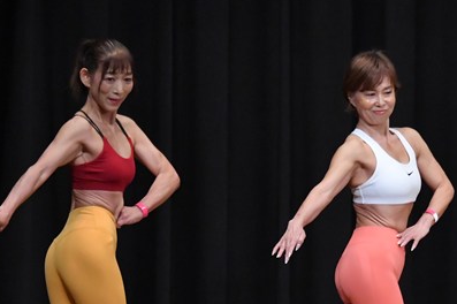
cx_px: 126
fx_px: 5378
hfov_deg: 4.9
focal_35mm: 424
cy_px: 271
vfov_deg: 3.2
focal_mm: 145
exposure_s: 1/400
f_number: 5.6
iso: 6400
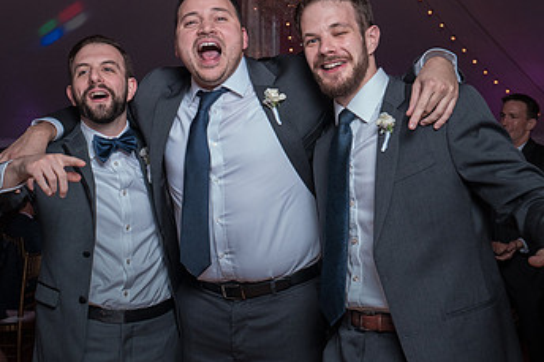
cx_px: 228
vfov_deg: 25.9
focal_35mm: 52
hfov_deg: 38.1
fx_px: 785
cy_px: 157
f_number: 5.6
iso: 2000
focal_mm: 29
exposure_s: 1/100
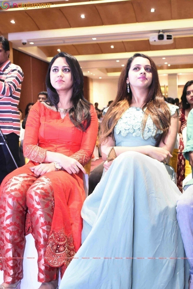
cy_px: 144
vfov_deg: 41.1
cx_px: 96
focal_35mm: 48
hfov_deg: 28.1
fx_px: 386
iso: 10000
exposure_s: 1/80
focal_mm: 32
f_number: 4
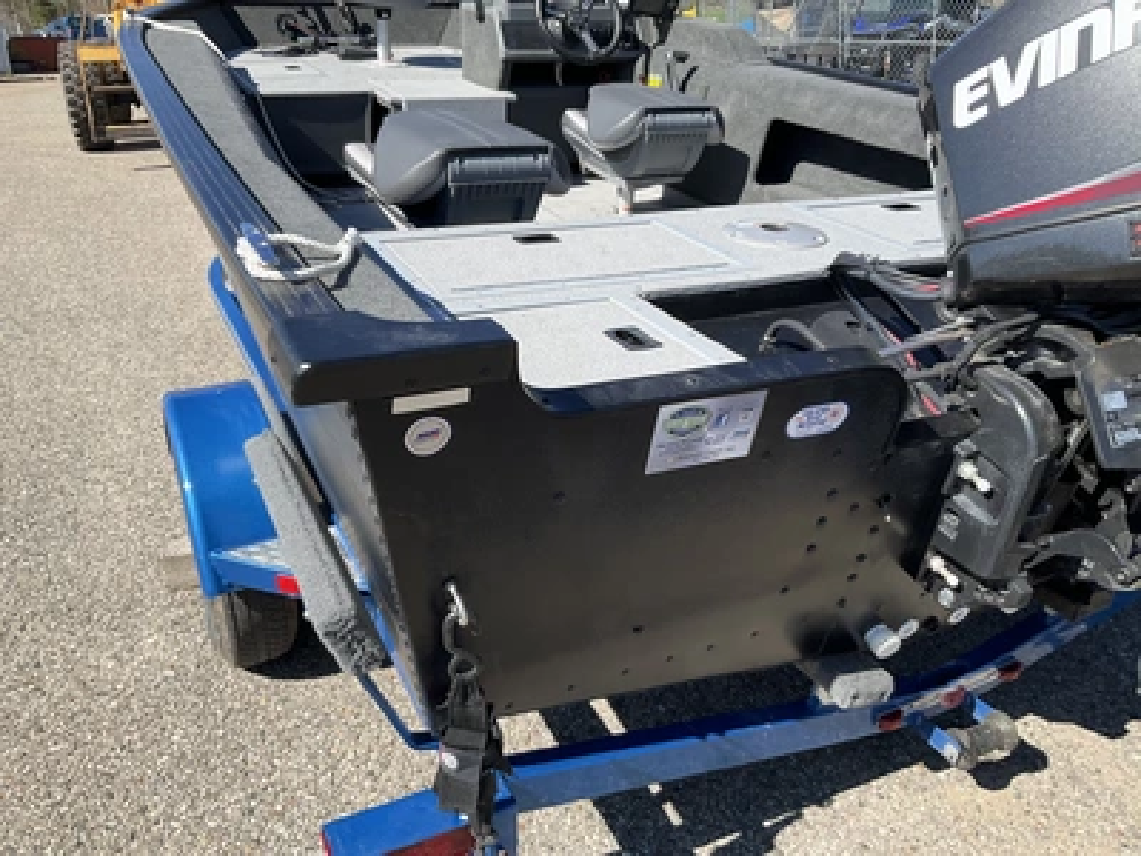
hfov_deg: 61.7
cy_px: 428
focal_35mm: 29
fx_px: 956
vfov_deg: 48.2
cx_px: 570
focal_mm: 3
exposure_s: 1/1311
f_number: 1.8
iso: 25
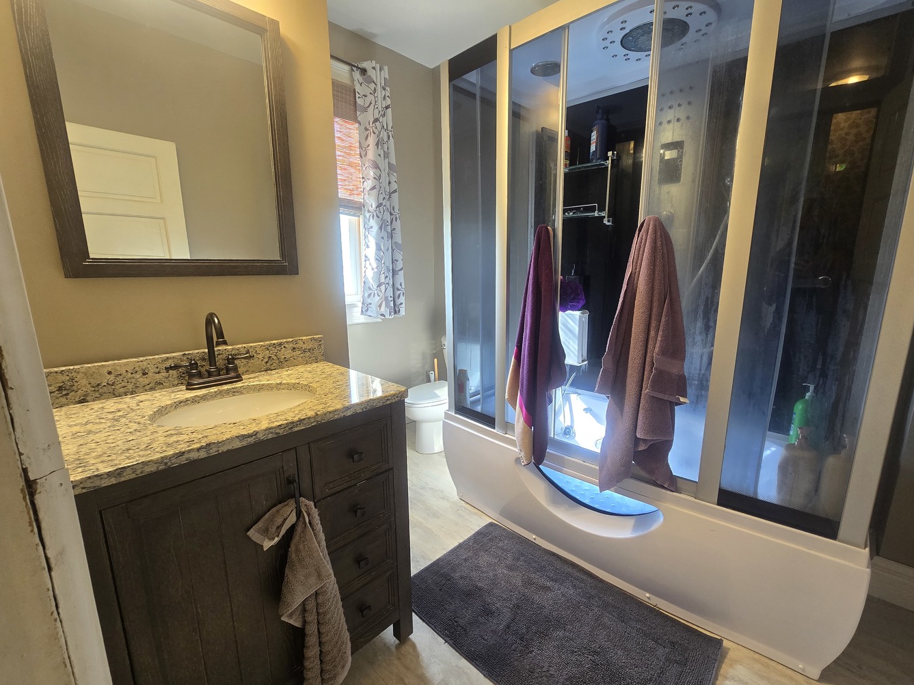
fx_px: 370
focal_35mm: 14
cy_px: 344
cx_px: 479
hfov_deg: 102.0
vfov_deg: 85.7
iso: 160
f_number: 2.2
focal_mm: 2.2
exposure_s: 1/60
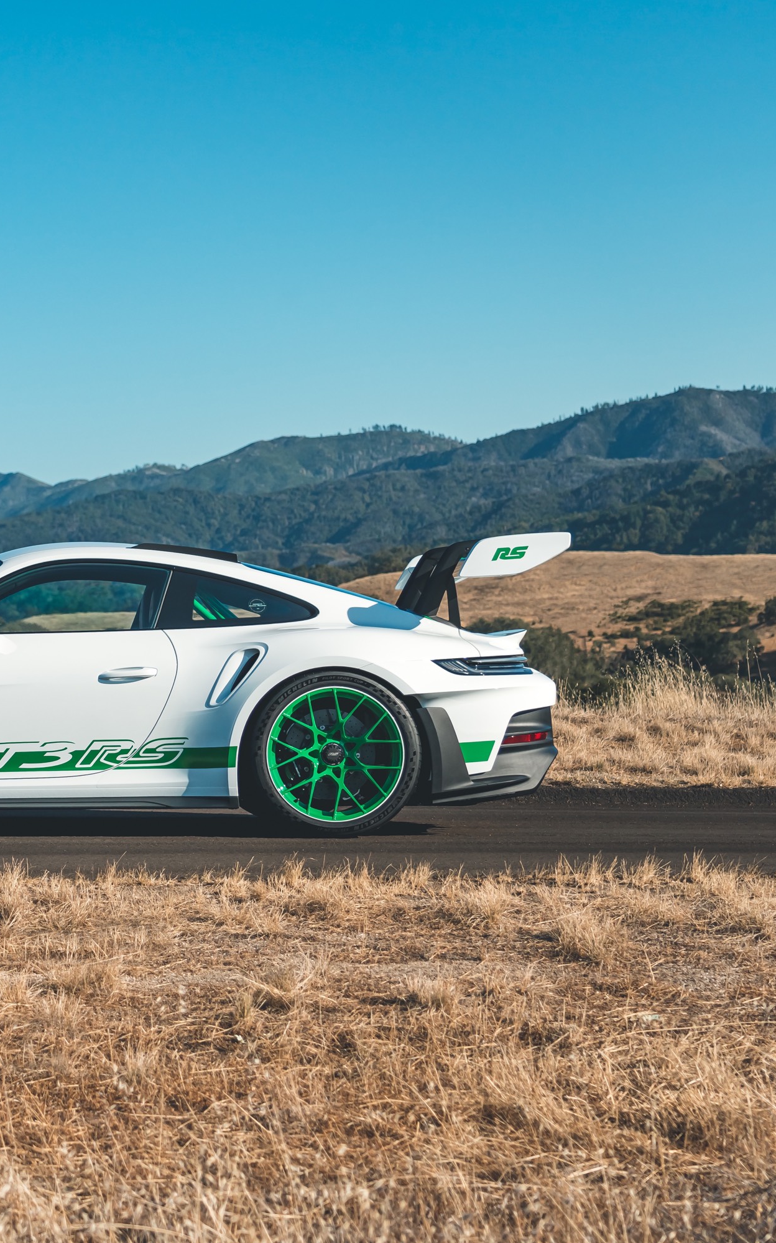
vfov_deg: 27.5
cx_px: 89
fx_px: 2539
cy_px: 622
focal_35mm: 75
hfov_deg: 17.1
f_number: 4
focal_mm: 49
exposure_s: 1/1250
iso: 100
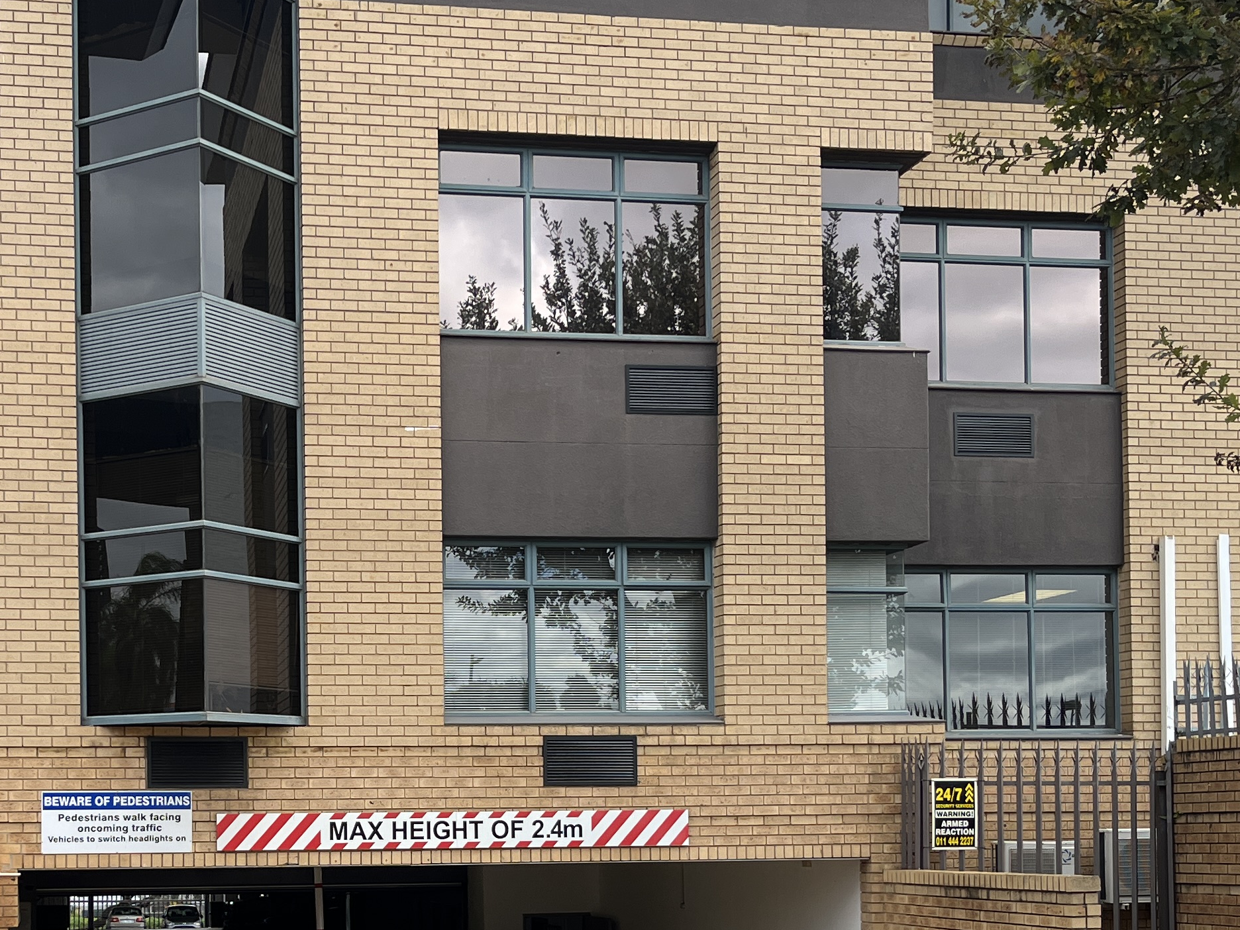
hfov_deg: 33.9
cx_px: 366
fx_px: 2006
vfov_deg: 25.5
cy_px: 797
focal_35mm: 56
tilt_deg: -2.9
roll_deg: -0.5
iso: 50
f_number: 1.6
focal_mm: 5.1
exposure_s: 1/1096
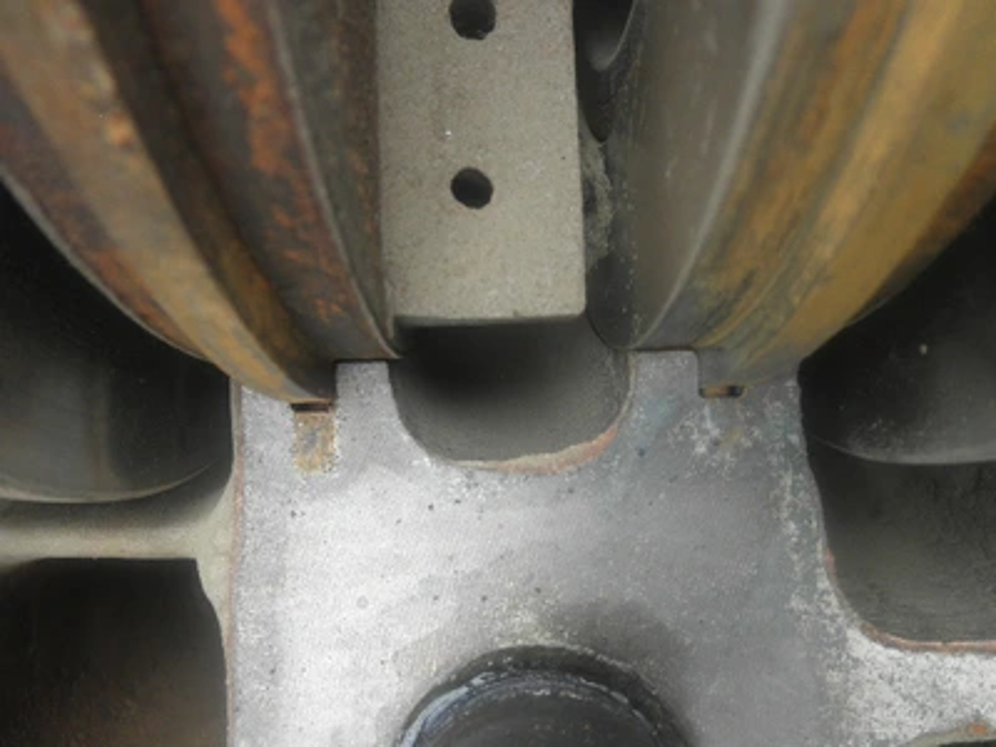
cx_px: 498
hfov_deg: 63.4
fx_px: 806
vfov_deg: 49.7
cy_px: 374
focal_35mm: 28
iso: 64
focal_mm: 5
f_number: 3
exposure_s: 1/200
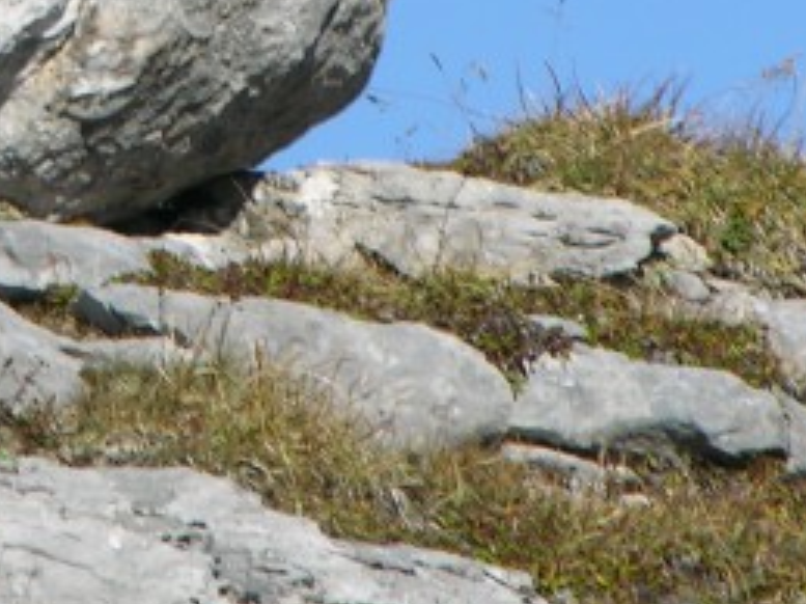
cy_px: -370
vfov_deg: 1.3
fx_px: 25810
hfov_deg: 1.8
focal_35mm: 1109
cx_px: 56
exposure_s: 1/306
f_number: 5.9
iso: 50
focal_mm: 71.2
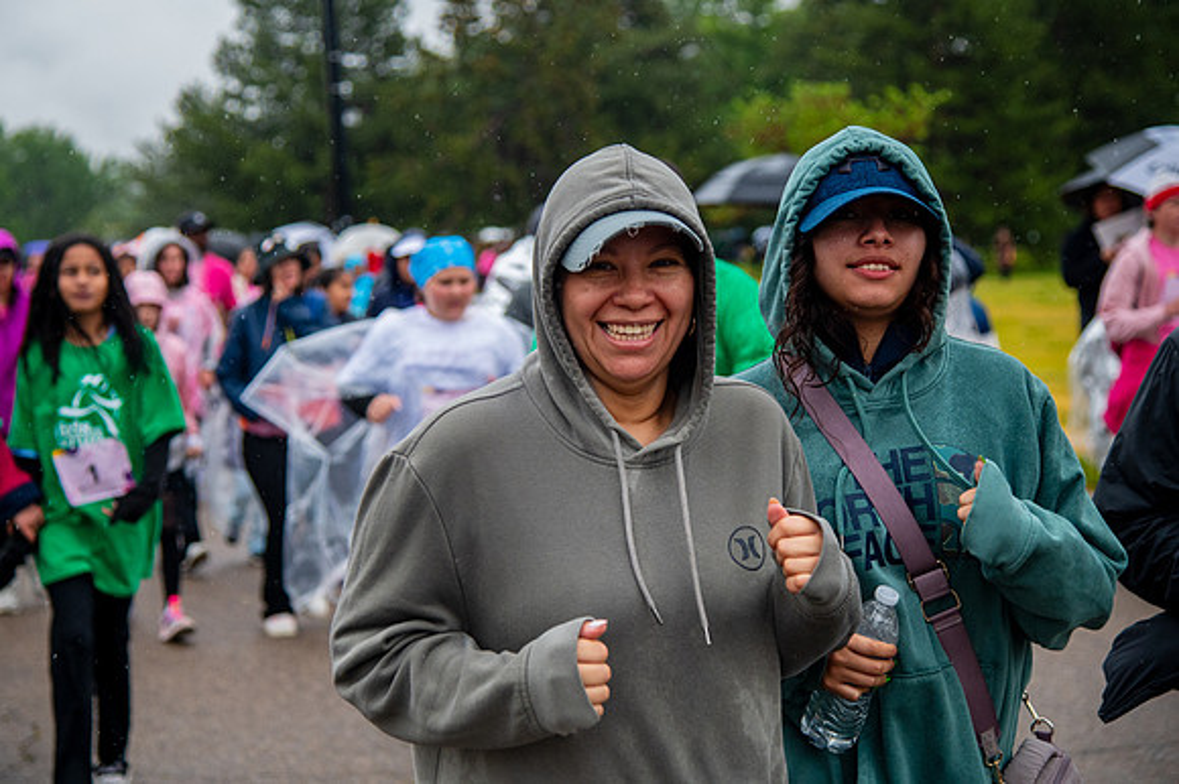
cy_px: 342
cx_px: 570
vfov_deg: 18.3
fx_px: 2437
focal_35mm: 74
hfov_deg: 27.2
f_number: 4
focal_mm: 66
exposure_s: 1/1600
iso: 1600
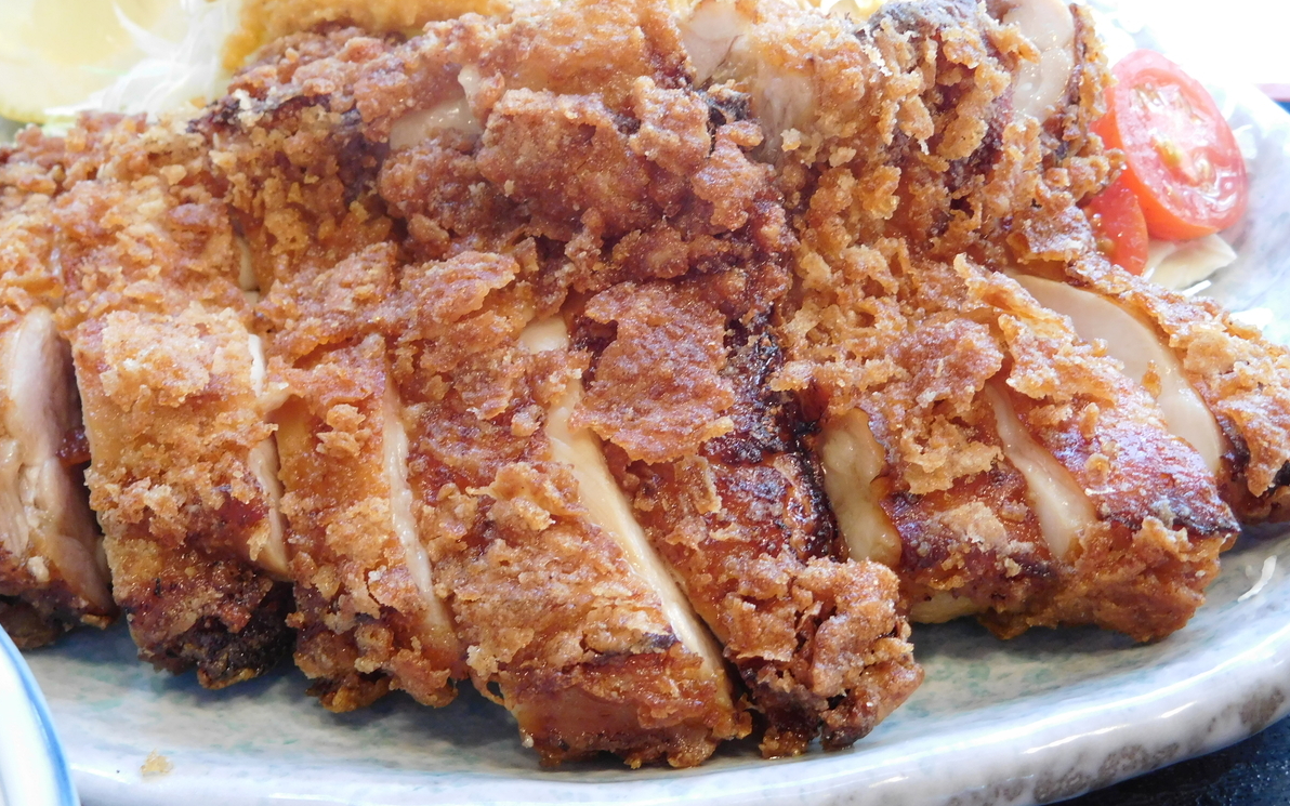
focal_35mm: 48
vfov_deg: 26.9
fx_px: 1688
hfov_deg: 41.8
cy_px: 386
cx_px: 644
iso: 400
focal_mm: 8
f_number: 4
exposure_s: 1/30
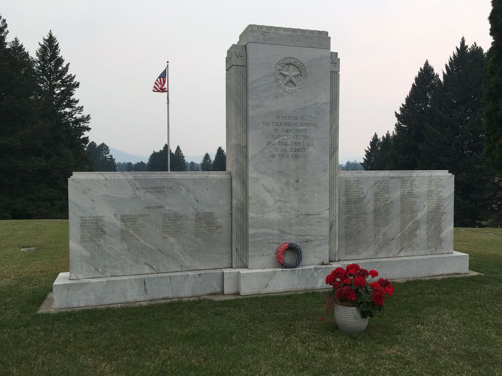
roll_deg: -0.3
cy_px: 188
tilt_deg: -4.2
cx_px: 251
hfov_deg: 61.7
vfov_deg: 48.2
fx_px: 421
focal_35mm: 29
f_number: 2.2
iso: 25
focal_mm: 4.15
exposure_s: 1/635
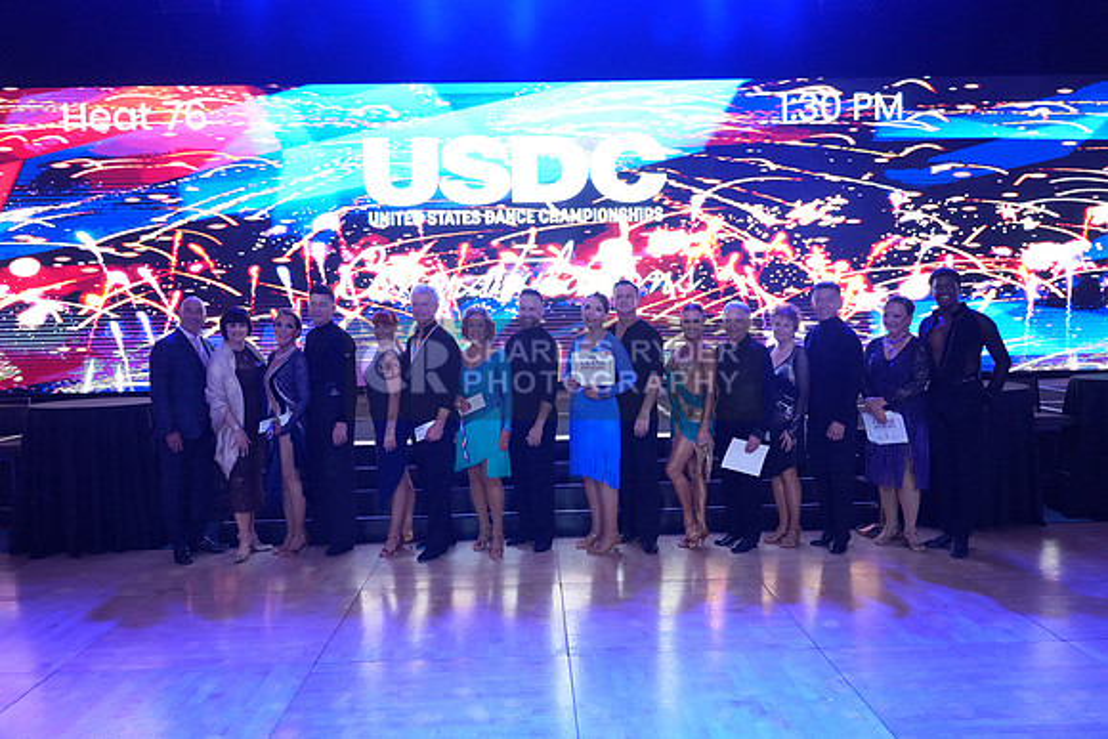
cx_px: 554
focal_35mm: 29
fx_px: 893
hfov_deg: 63.6
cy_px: 370
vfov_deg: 45.0
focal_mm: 29
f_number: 4
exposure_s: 1/640
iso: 5000
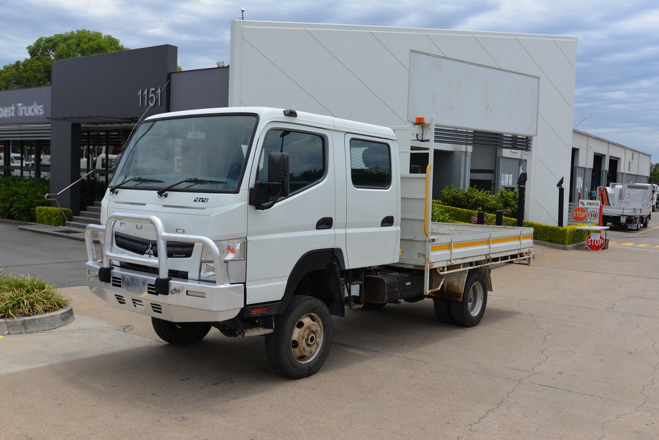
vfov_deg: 37.9
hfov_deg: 54.4
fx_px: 641
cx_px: 330
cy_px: 220
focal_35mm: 35
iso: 100
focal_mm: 35
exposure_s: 1/250
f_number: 8
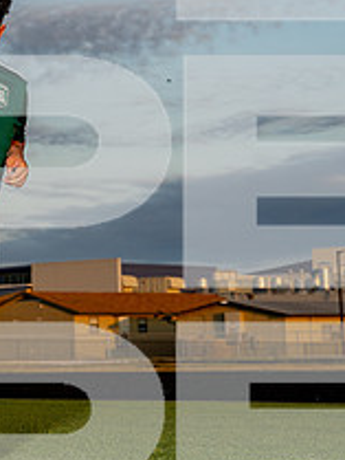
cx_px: -123
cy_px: 173
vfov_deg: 15.4
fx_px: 1699
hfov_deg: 11.3
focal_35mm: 128
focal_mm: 47
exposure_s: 1/1250
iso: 200
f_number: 4.5
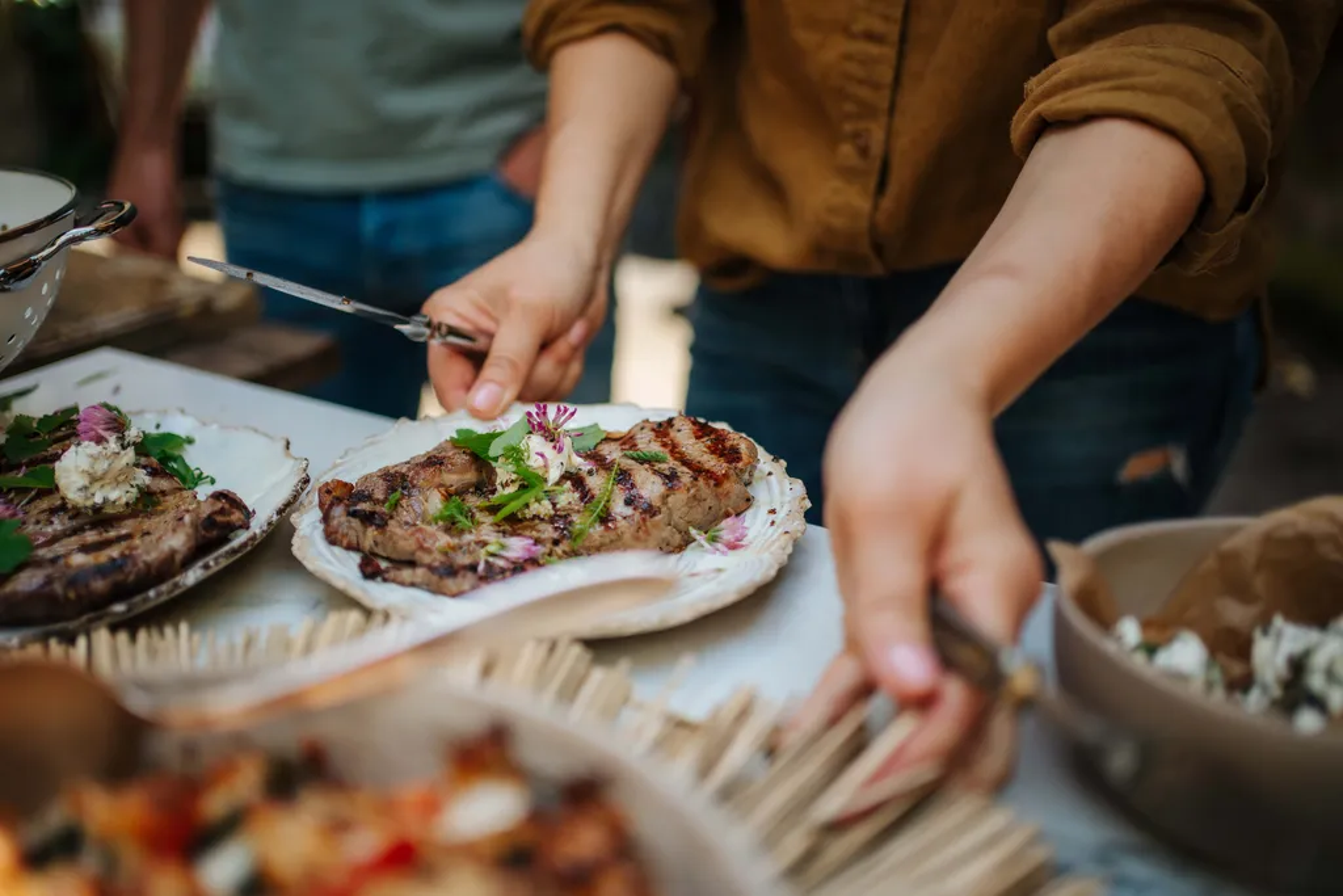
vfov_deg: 37.9
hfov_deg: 54.4
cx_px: 672
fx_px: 1306
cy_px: 448
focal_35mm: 35
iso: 100
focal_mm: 35
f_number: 1.8
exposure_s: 1/2000
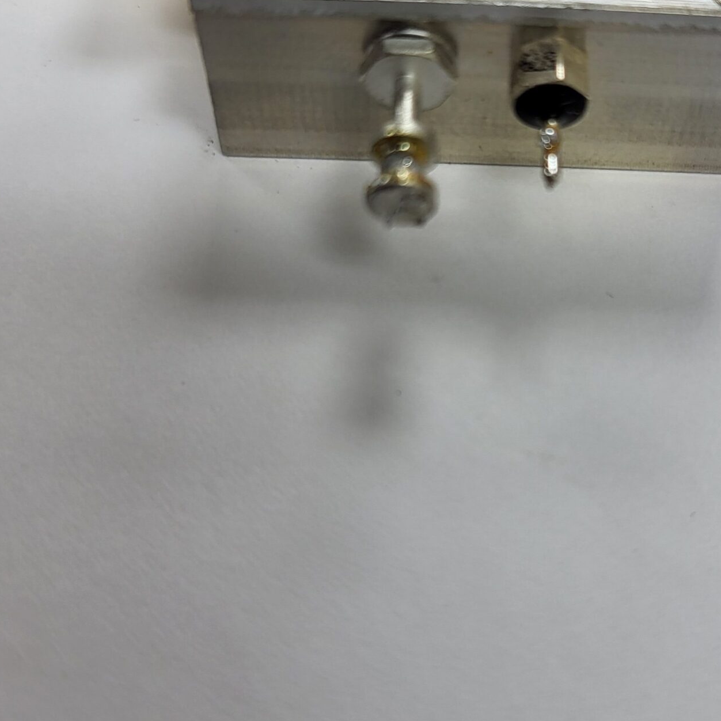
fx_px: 1108
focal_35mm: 47
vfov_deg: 36.0
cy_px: 299
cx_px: 501
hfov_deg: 35.6
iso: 80
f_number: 1.8
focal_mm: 5.4
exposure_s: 1/120
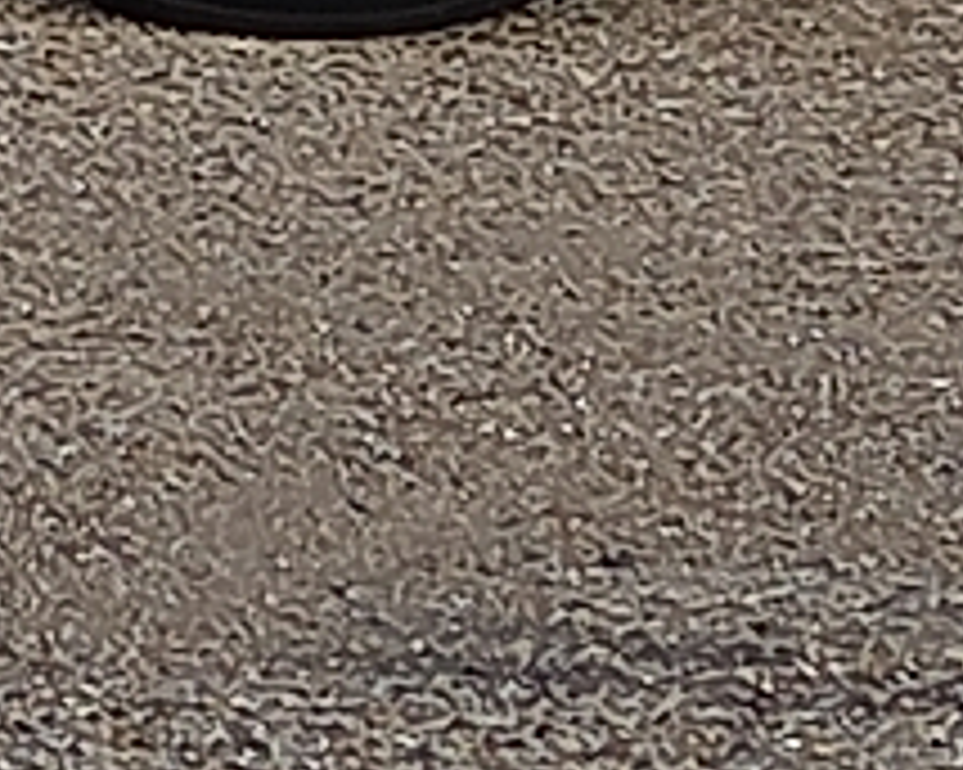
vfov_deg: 4.8
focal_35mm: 307
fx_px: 8746
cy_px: -1346
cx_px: -1652
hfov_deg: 6.0
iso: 76
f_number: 1.8
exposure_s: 1/3333
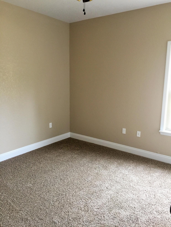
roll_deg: -1.5
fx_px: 191
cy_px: 114
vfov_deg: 61.7
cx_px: 86
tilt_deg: -9.8
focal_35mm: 29
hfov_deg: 48.2
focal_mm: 4.15
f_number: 2.2
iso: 40
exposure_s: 1/15
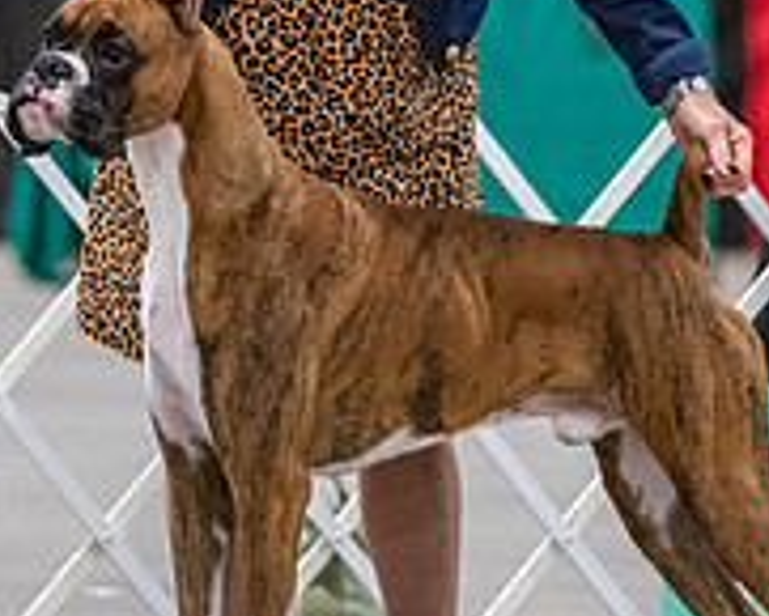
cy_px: -59
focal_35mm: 651
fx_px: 14824
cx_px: 376
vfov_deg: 2.4
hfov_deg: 3.0
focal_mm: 186
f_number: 3.5
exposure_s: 1/250
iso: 6400
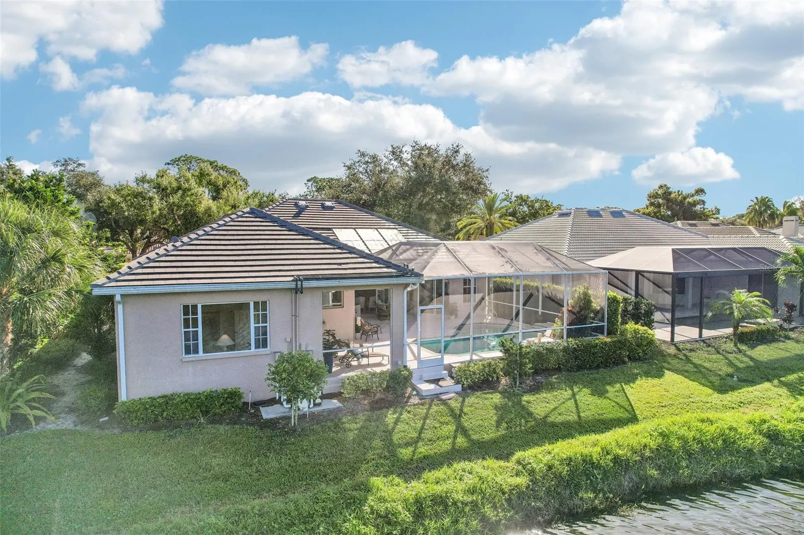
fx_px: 491
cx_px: 402
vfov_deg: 57.2
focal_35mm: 22
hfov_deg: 78.6
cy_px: 268
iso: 100
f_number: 2.8
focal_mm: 8.4
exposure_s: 1/640
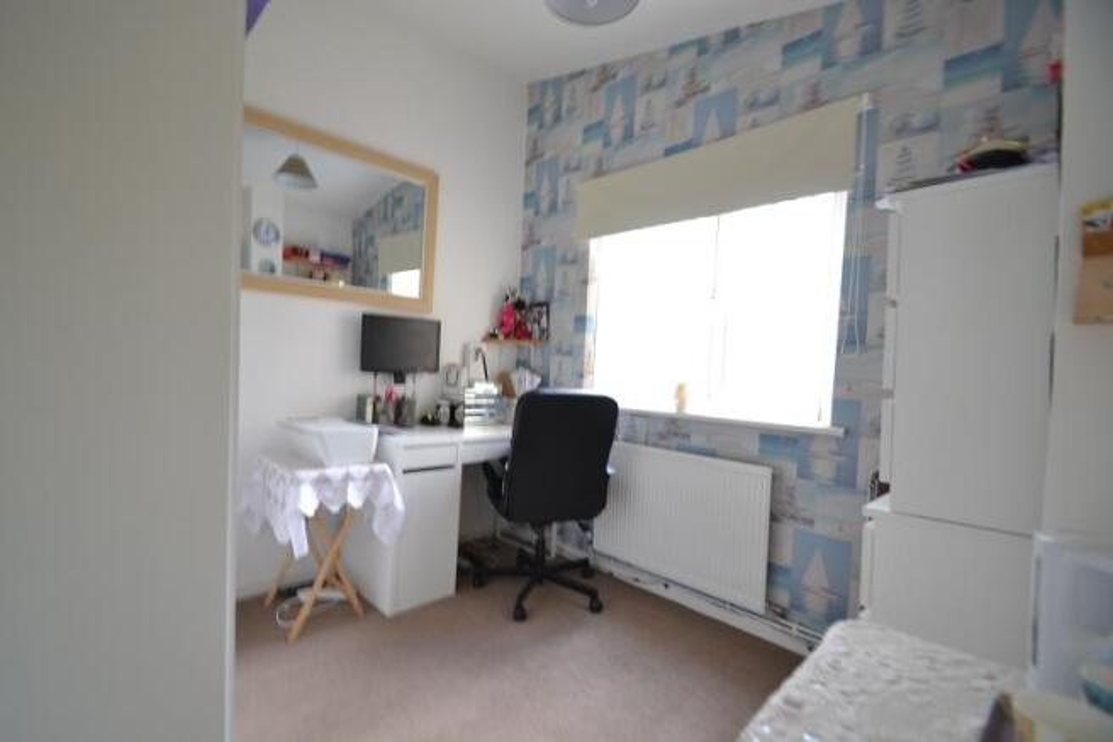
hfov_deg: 100.4
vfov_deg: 77.3
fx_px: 464
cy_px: 371
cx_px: 556
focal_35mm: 15
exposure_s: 1/8
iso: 100
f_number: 3.5
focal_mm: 10
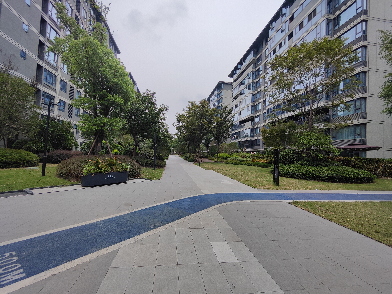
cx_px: 196
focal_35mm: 16
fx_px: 181
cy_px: 147
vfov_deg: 78.1
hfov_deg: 94.5
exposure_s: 1/1042
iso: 50
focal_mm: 2.13
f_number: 2.4
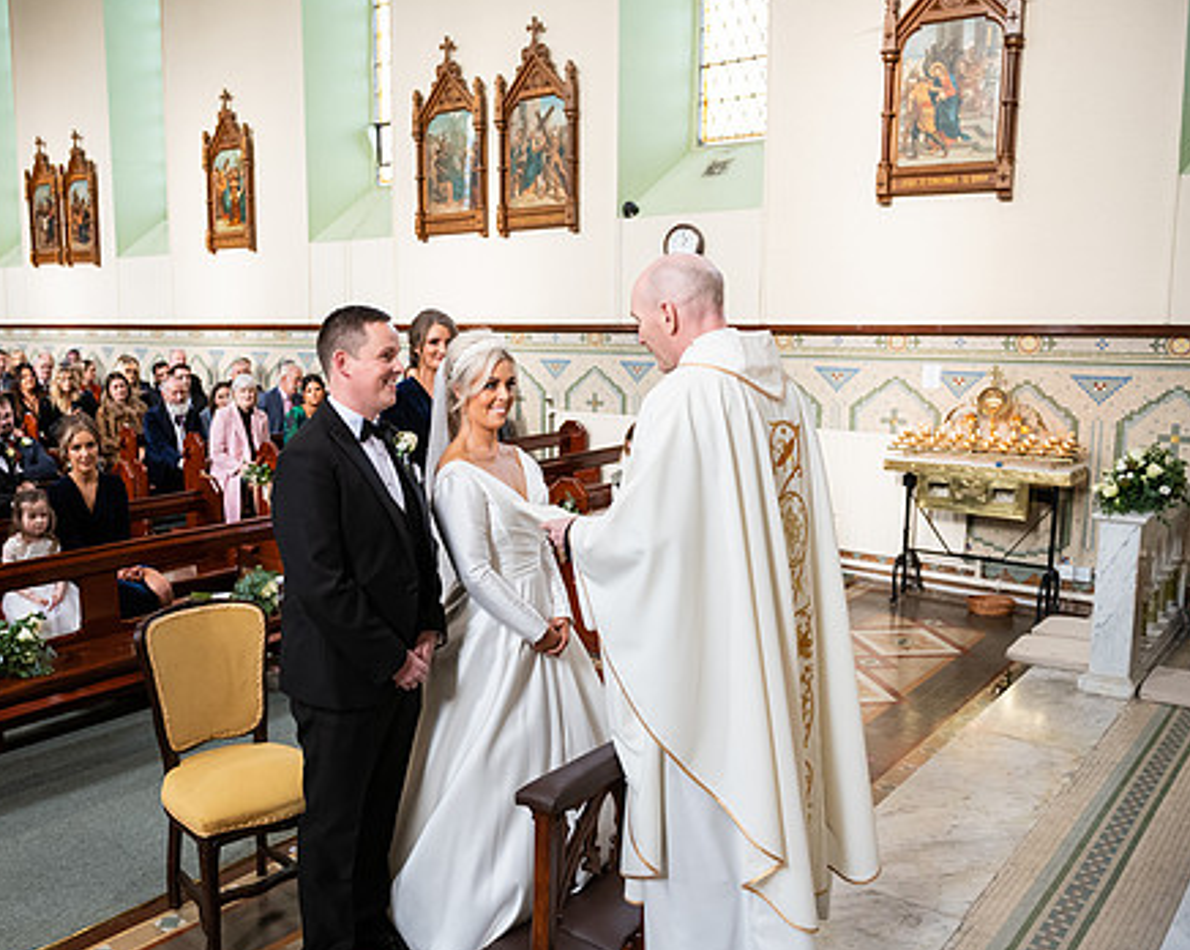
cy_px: 468
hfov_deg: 57.8
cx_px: 423
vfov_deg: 48.4
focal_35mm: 30
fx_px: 1056
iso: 1000
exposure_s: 1/250
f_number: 3.5
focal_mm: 24
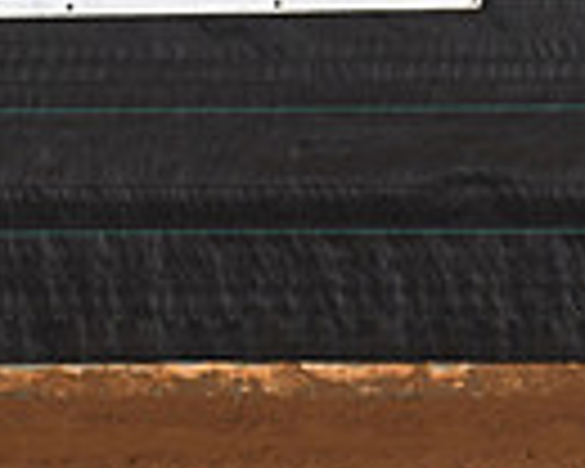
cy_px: -2
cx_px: 1296
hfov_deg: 2.1
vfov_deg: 1.7
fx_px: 15963
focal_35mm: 922
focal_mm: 220
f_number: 5.6
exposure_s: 1/250
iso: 1000
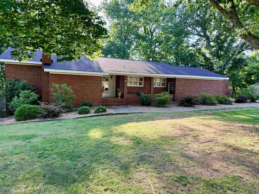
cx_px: 130
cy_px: 97
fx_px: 180
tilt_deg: -4.0
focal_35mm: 24
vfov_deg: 56.8
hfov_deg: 71.6
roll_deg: -1.9
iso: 100
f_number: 1.78
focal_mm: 6.76
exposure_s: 1/484
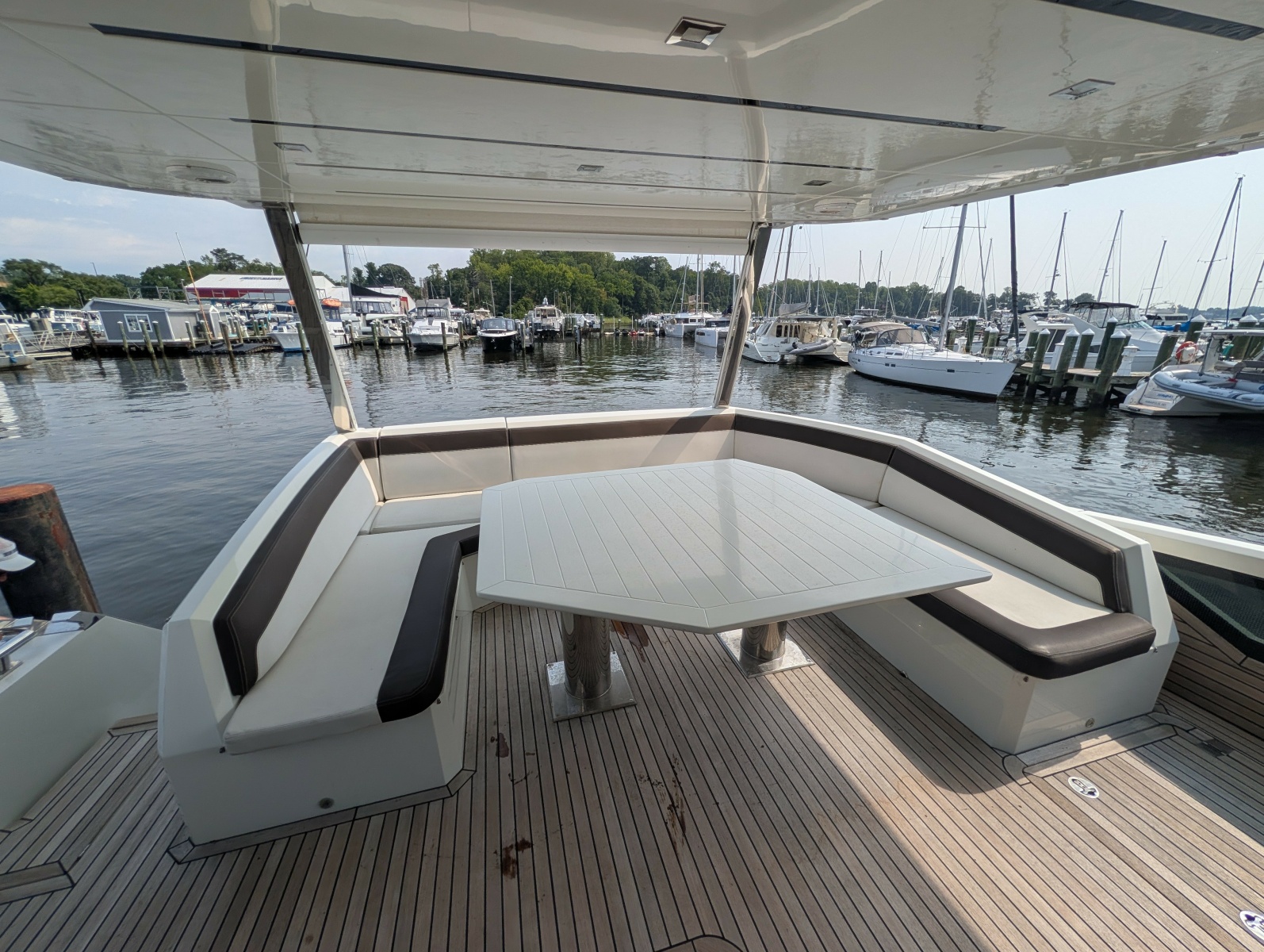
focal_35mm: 12
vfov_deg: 94.6
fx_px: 439
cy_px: 476
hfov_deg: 110.5
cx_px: 632
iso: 49
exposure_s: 1/3436
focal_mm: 2.02
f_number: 1.7
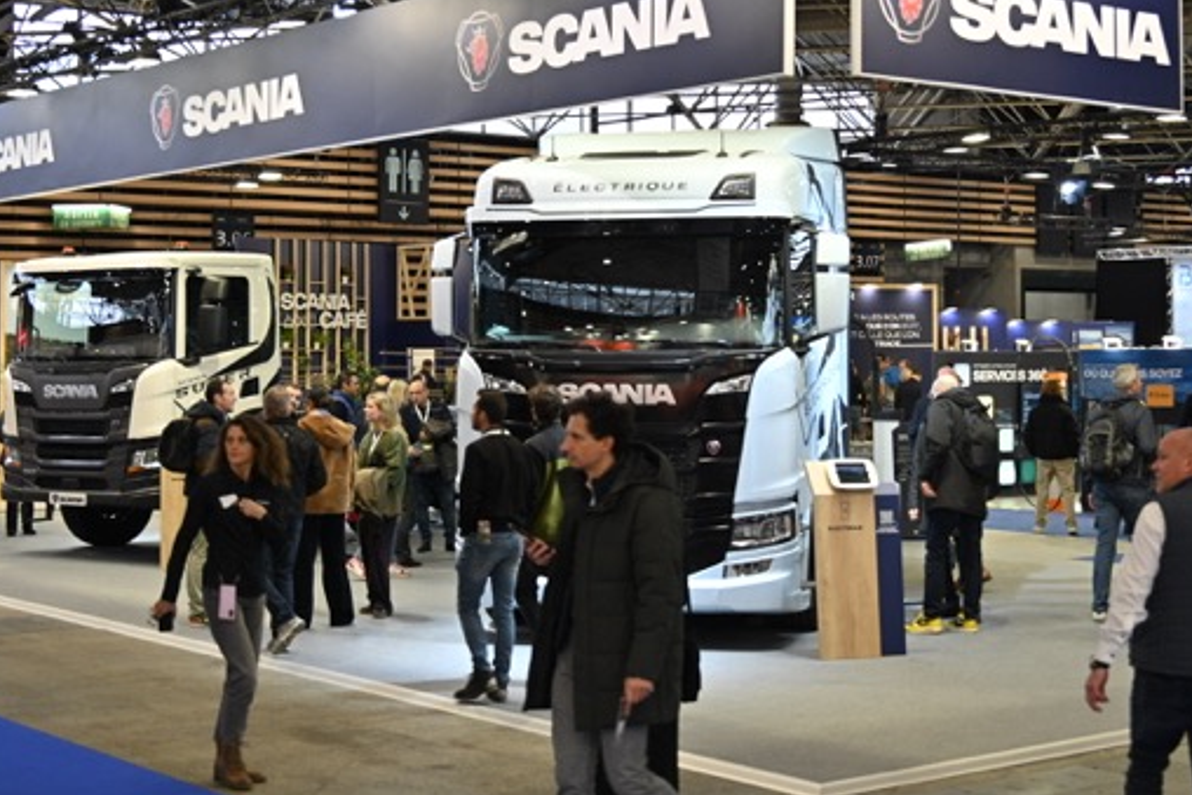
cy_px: 329
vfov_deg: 21.6
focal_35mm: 63
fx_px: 2086
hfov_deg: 31.9
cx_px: 622
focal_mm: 50
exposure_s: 1/80
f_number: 7.1
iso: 640
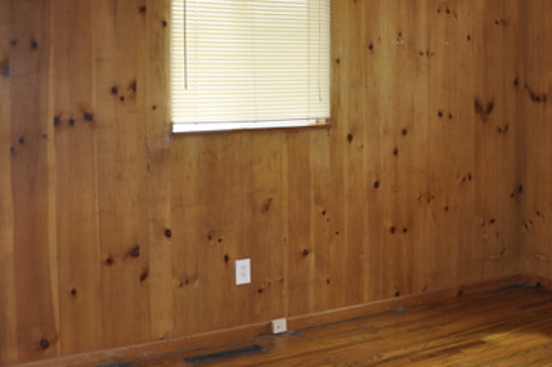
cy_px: 82
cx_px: 351
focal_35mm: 48
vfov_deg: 27.5
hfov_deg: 40.8
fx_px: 735
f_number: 3.5
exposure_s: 1/60
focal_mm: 18
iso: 200
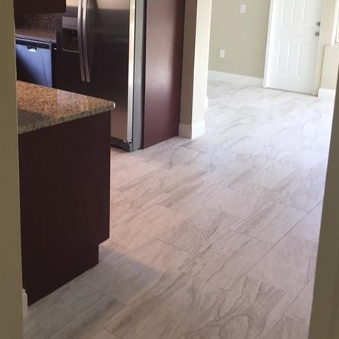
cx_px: 171
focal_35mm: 44
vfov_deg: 37.7
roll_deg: -2.0
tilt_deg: -13.4
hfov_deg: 38.3
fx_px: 488
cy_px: 102
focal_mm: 4.15
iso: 32
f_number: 2.2
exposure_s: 1/60
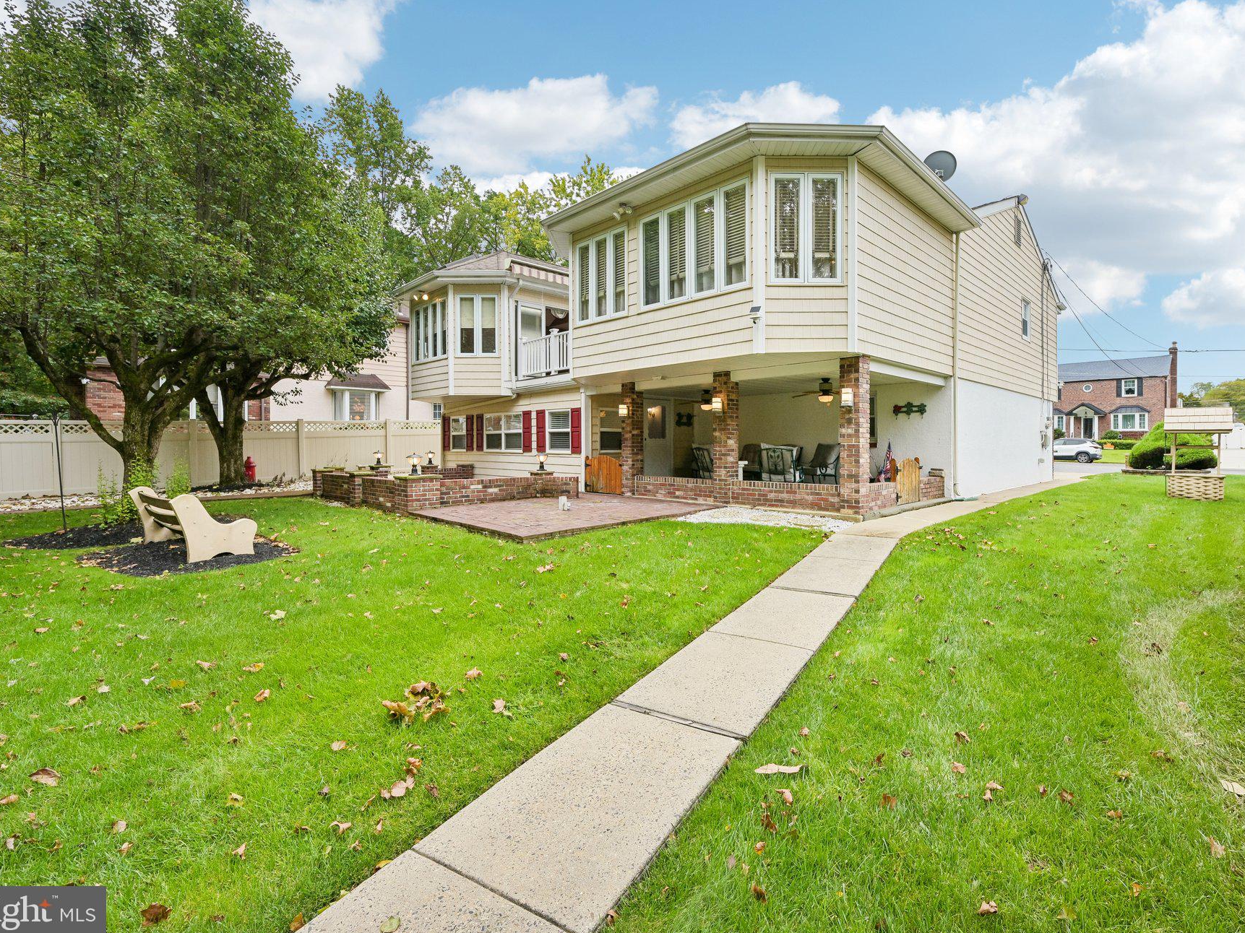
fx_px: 575
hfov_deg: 94.2
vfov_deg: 78.1
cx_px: 686
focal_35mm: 16
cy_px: 446
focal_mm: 14
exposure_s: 1/80
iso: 100
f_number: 8
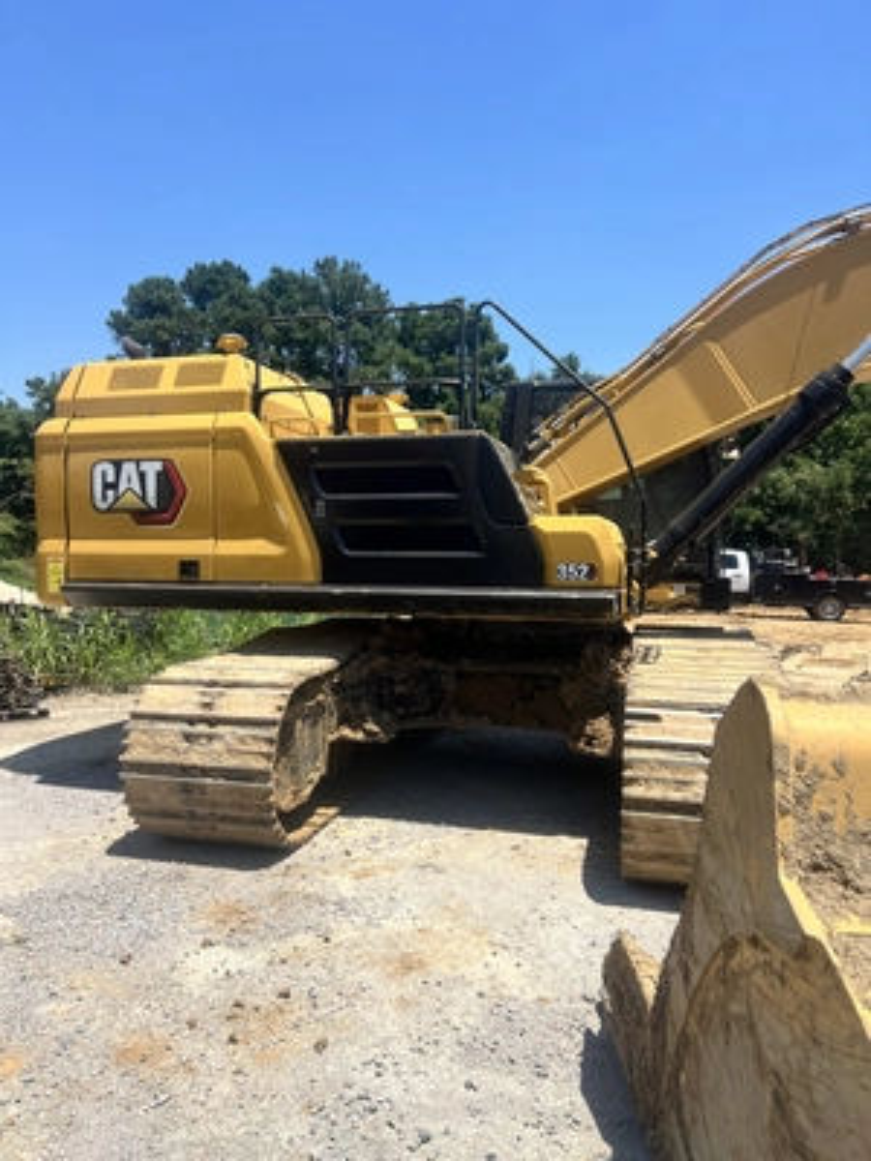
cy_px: 580
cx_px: 436
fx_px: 872
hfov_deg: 53.1
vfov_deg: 67.3
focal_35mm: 26
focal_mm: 5.7
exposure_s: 1/3968
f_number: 1.5
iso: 50
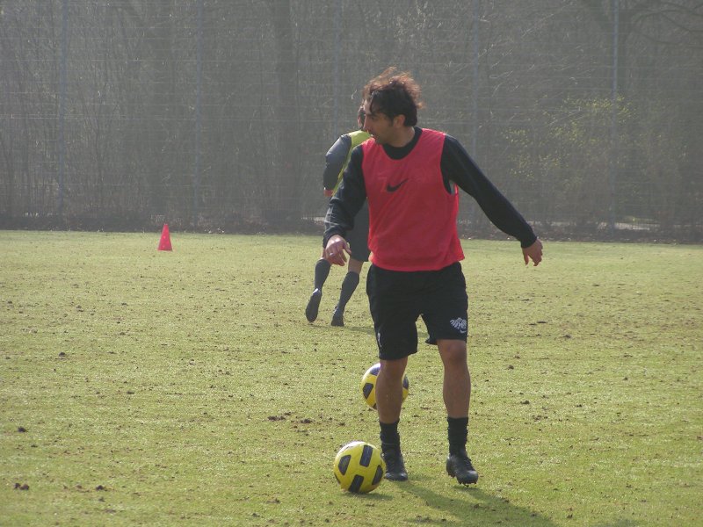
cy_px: 264
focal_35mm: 247
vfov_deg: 6.0
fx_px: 5016
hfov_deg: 8.0
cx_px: 352
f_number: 3.5
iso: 50
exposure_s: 1/640
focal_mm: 37.8
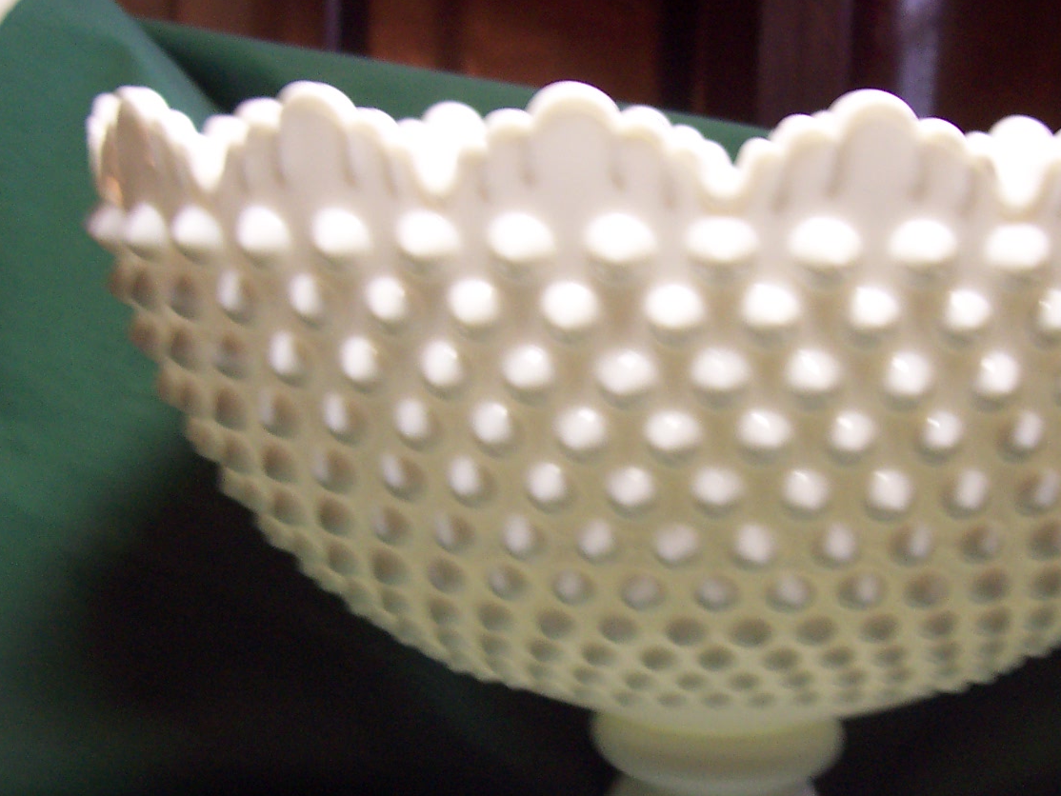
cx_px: 684
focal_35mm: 55
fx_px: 1686
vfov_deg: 26.4
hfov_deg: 34.7
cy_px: 543
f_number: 2.8
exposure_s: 1/30
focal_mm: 5.6
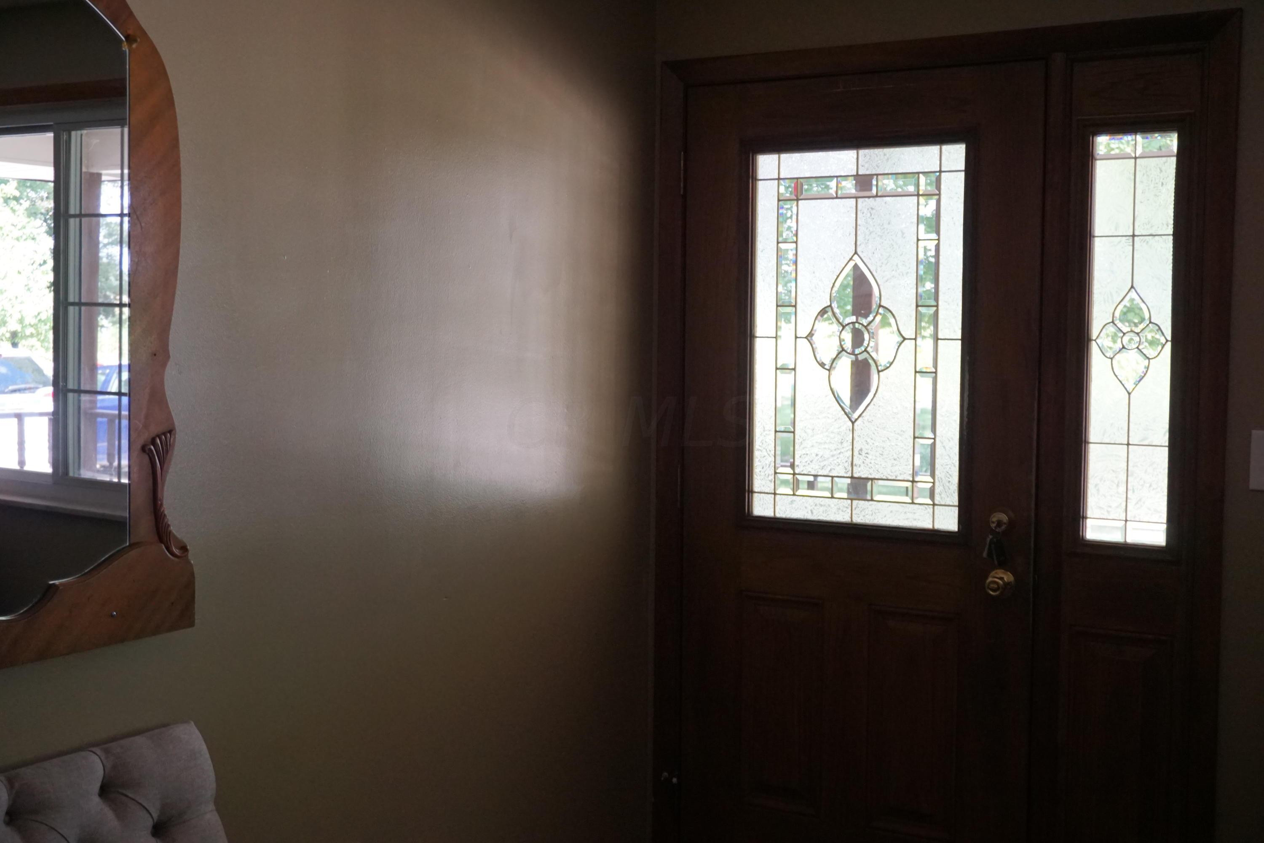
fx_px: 1527
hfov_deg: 45.0
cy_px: 422
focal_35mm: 44
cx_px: 632
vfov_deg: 30.8
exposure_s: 1/160
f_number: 4.5
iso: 1250
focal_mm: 29
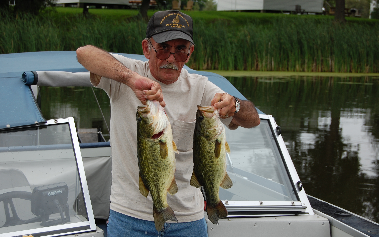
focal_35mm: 70
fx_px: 718
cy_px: 127
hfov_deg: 29.6
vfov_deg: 18.7
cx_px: 188
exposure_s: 1/200
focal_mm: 45
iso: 200
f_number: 7.1
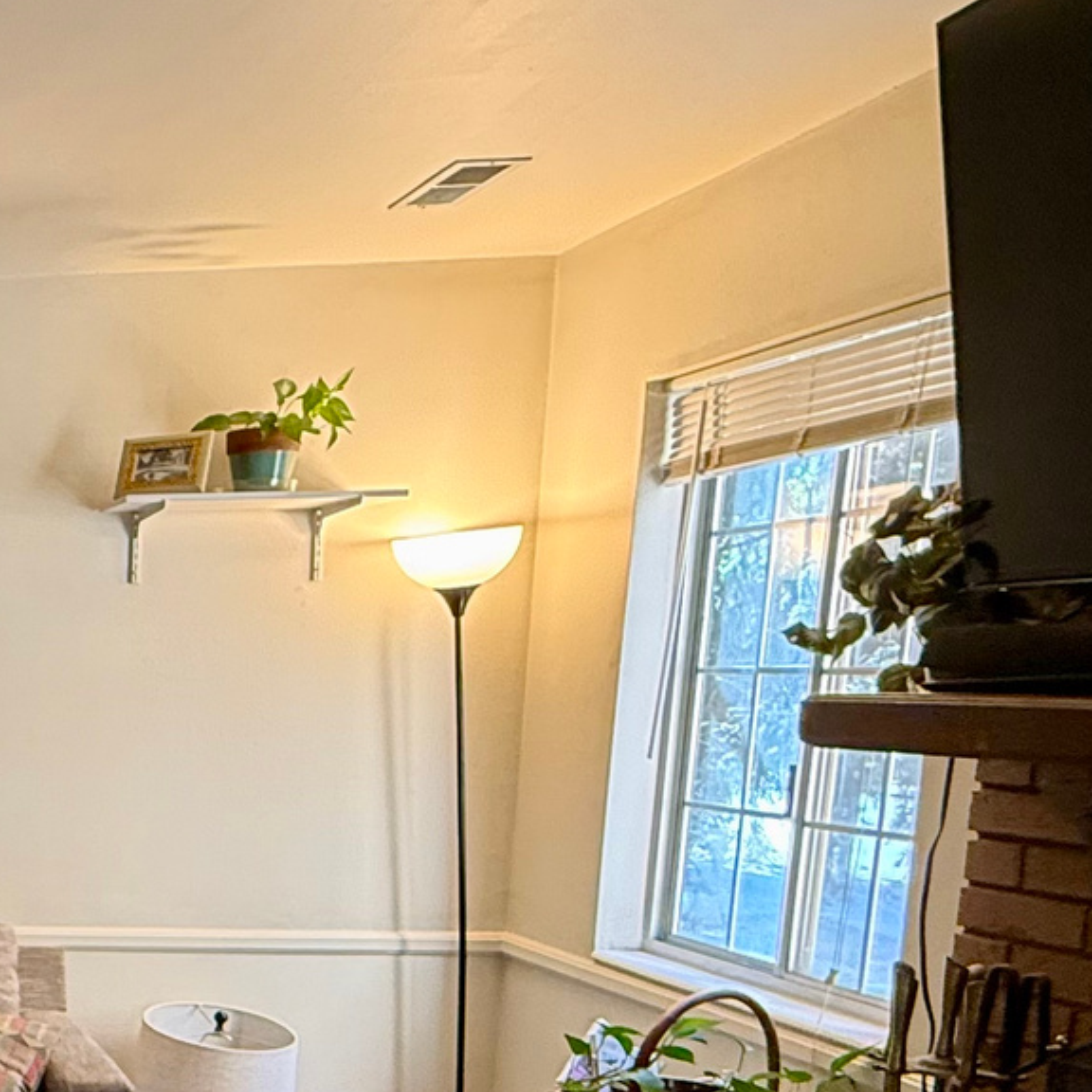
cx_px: -453
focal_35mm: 44
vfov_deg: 36.9
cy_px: 882
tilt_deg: -7.3
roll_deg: +0.3
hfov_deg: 28.4
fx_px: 1570
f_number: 2.2
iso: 320
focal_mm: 2.22
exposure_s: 1/60
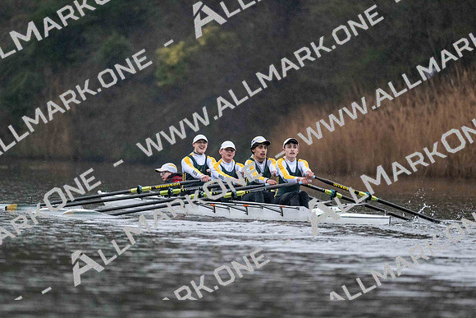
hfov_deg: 5.2
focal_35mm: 400
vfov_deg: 3.4
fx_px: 5290
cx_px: 238
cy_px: 159
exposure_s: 1/1600
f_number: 4.5
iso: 9000
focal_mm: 400
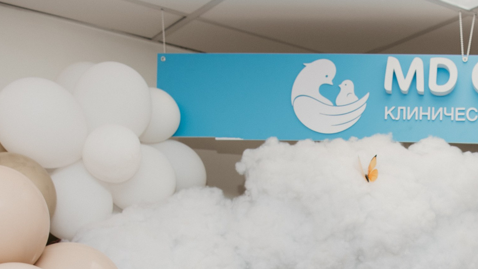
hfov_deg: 30.1
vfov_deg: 16.3
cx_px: 401
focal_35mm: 68
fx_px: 862
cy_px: 398
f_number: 4
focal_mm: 24
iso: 160
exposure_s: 1/160
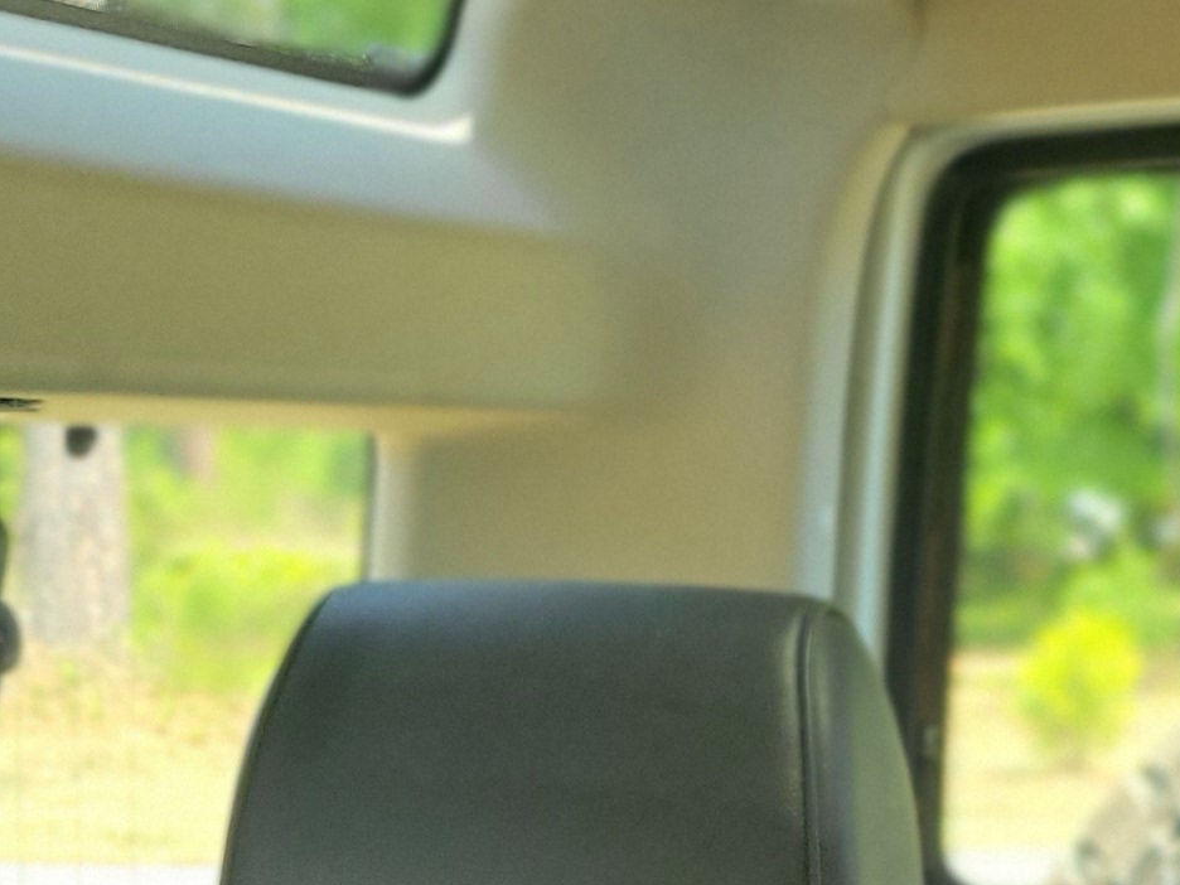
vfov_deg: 12.4
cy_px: 1462
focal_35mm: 112
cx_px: 987
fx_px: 3818
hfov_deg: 17.4
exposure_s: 1/120
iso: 125
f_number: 1.8
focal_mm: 5.4
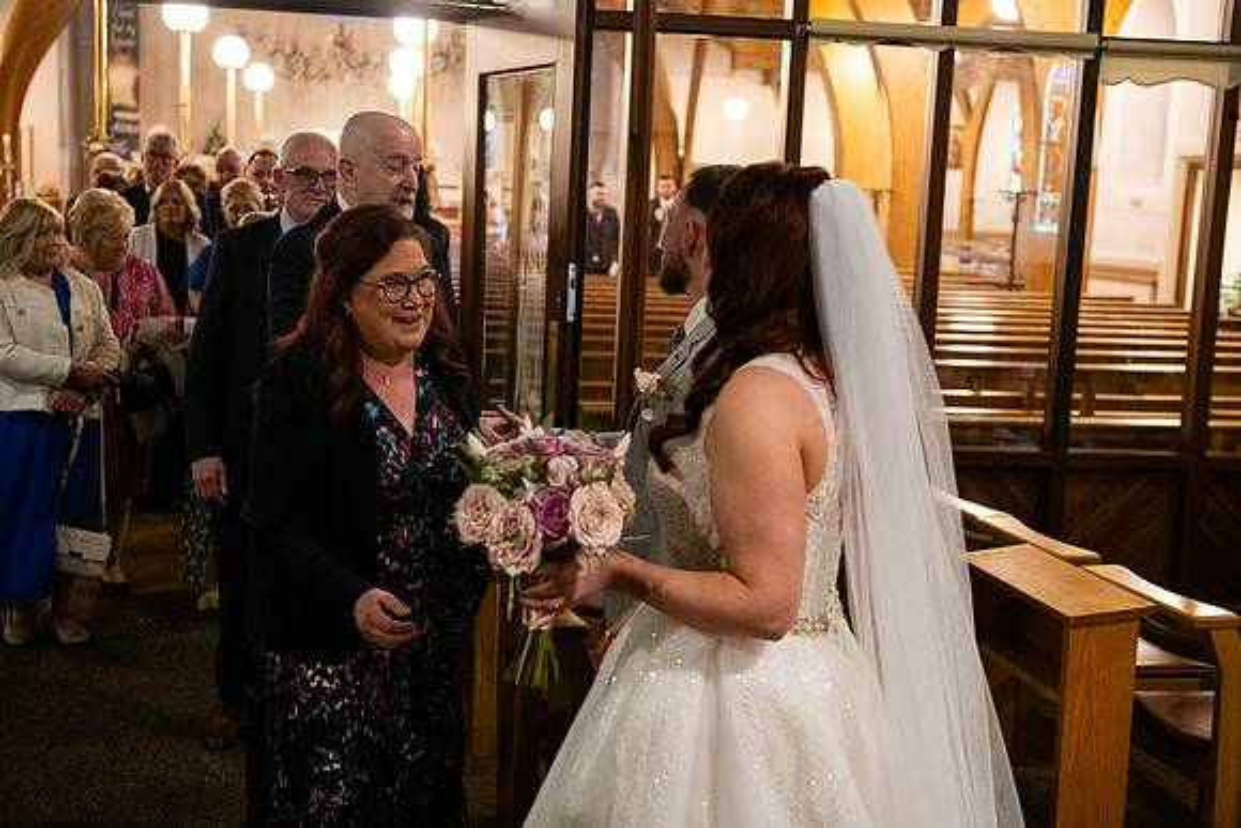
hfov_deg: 41.1
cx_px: 620
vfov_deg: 28.1
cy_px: 414
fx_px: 1655
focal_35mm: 48
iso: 2500
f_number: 3.5
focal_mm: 48
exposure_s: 1/160
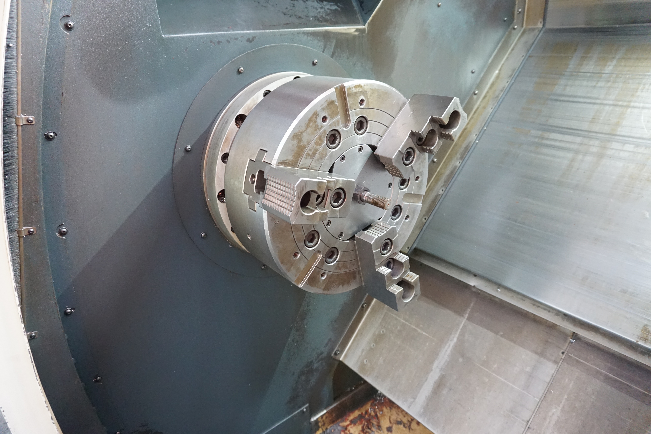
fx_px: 434
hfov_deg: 73.7
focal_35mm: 24
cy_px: 217
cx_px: 326
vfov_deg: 53.1
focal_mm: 16
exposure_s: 1/50
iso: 3200
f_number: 3.5
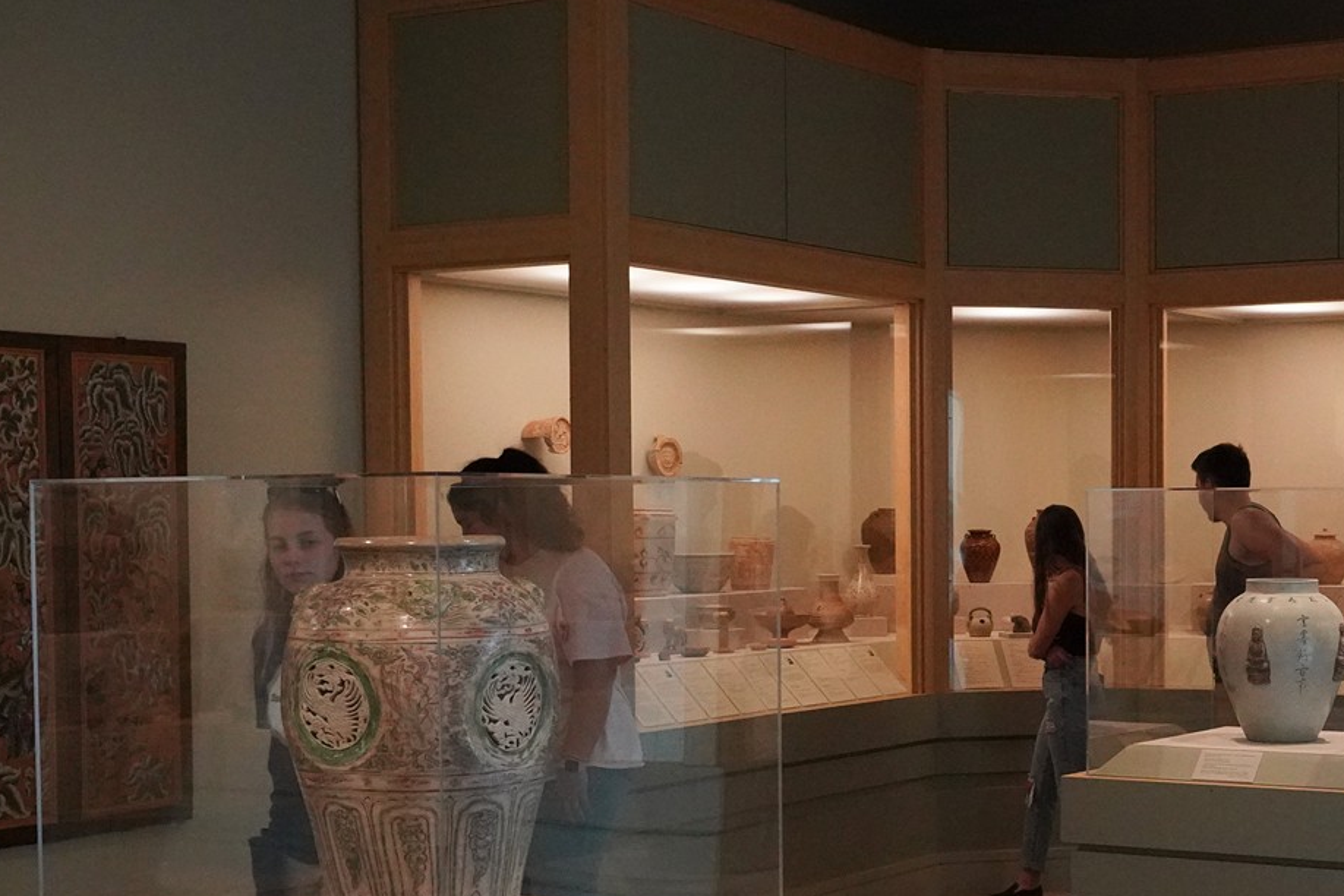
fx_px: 2277
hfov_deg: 32.2
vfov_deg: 22.1
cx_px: 1026
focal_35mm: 61
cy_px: 672
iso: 8000
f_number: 4.5
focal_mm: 28
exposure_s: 1/100
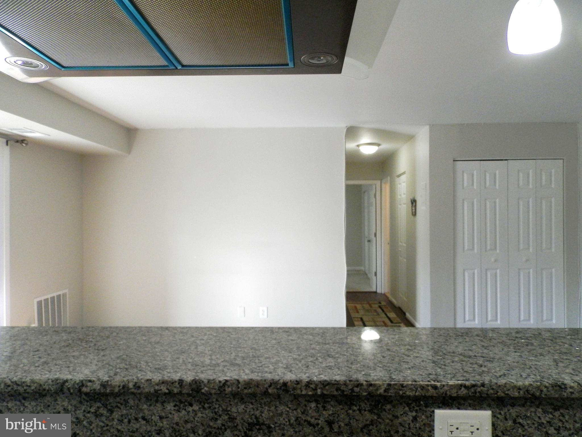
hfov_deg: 69.4
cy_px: 218
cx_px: 291
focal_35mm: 25
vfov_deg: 54.9
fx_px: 420
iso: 250
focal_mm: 4.5
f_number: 3.1
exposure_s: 1/125
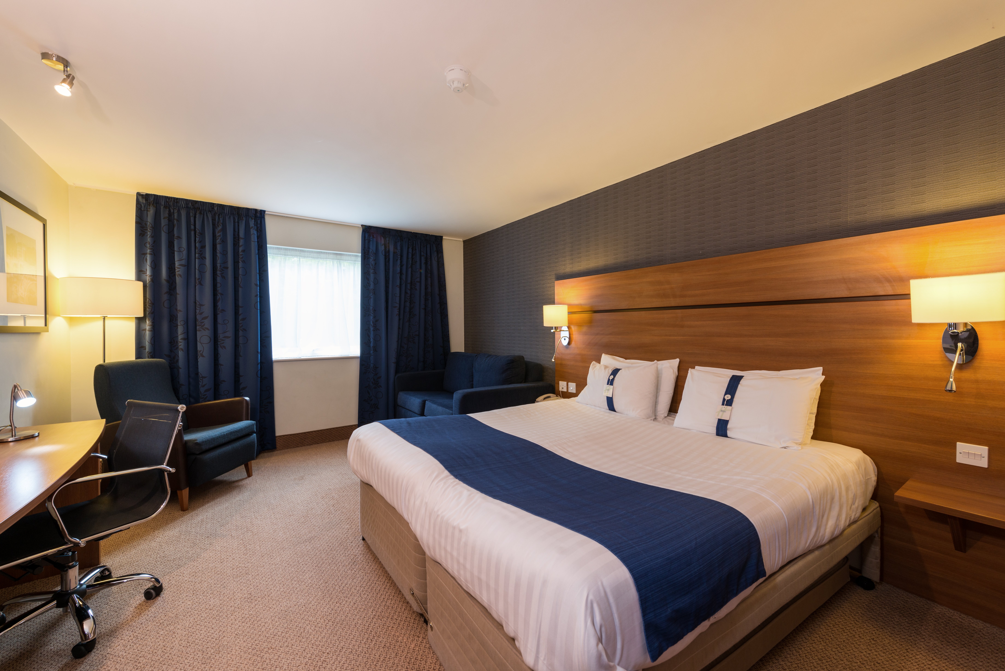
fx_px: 391
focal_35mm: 14
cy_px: 336
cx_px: 502
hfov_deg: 104.2
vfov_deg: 81.2
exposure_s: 1/10
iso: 200
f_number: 8
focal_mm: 14
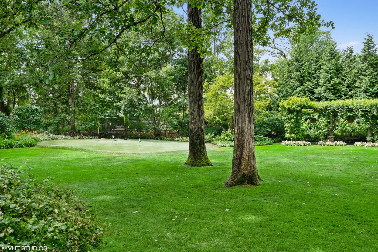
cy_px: 126
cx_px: 189
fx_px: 315
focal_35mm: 30
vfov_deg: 43.6
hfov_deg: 62.0
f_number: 8
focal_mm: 30
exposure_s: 1/15
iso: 200
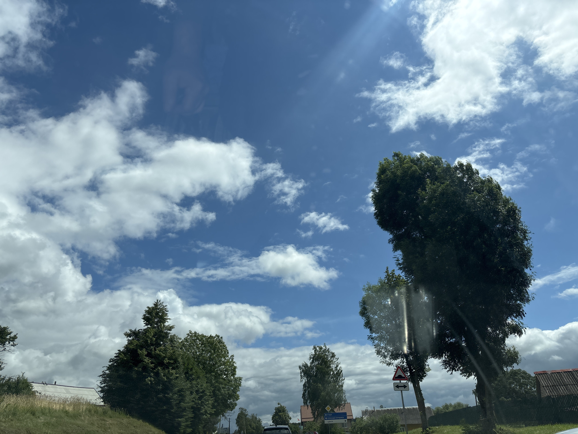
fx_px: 434
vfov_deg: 53.1
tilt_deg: +23.9
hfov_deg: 67.3
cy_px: 217
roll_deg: +2.6
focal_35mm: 26
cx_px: 289
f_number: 1.6
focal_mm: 5.96
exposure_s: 1/8333
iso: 50
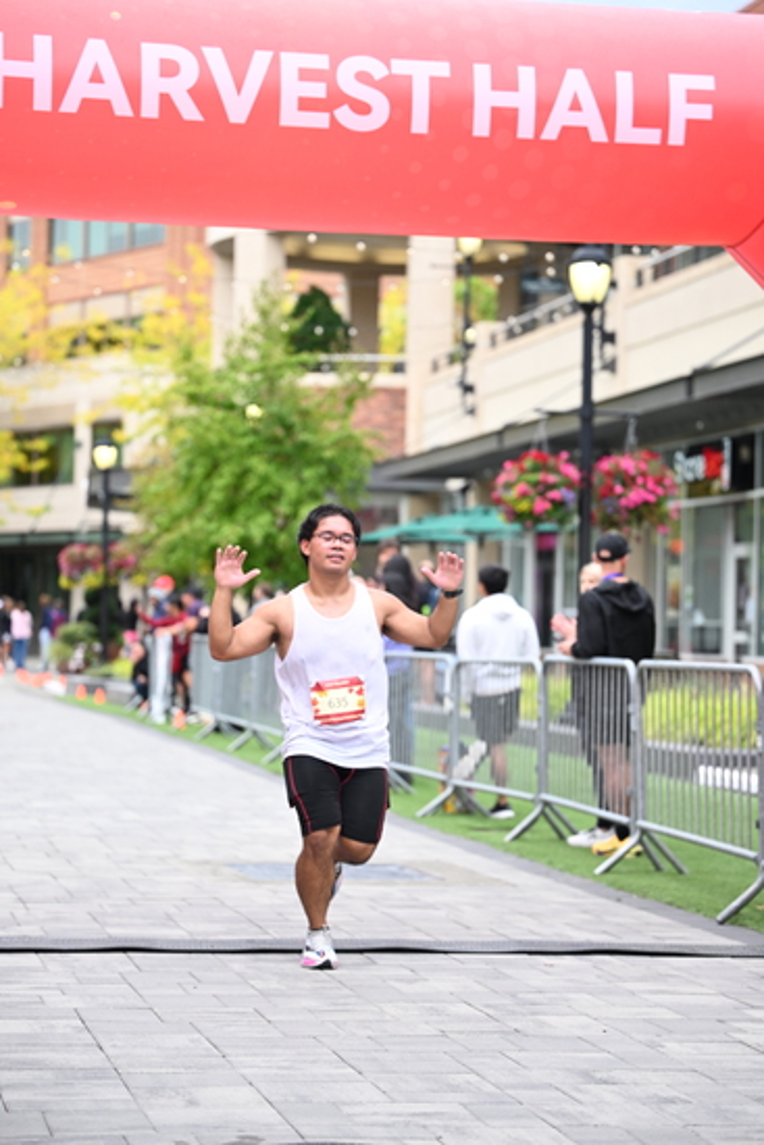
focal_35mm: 91
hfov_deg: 15.0
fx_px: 2895
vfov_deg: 22.4
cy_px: 572
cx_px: 382
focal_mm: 91
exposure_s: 1/1600
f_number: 2.8
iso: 800
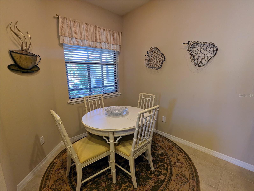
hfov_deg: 94.4
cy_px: 96
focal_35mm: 16
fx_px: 118
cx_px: 127
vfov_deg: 78.2
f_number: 2.2
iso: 105
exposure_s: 1/24
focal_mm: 2.35
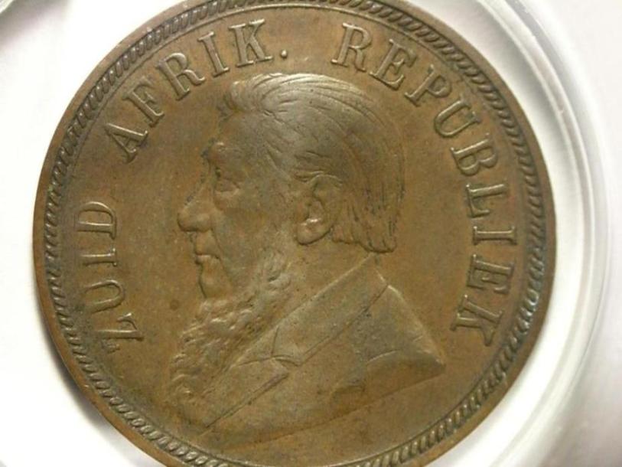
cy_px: 234
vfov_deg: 18.7
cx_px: 311
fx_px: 1420
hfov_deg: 24.7
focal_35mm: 79
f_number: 4.1
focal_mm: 12.8
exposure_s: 1/60
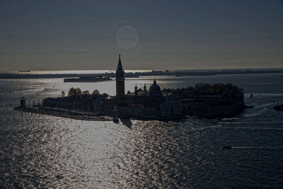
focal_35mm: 62
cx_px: 142
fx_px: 488
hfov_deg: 32.4
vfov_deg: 21.9
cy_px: 94
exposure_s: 1/320
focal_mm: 62
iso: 100
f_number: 11
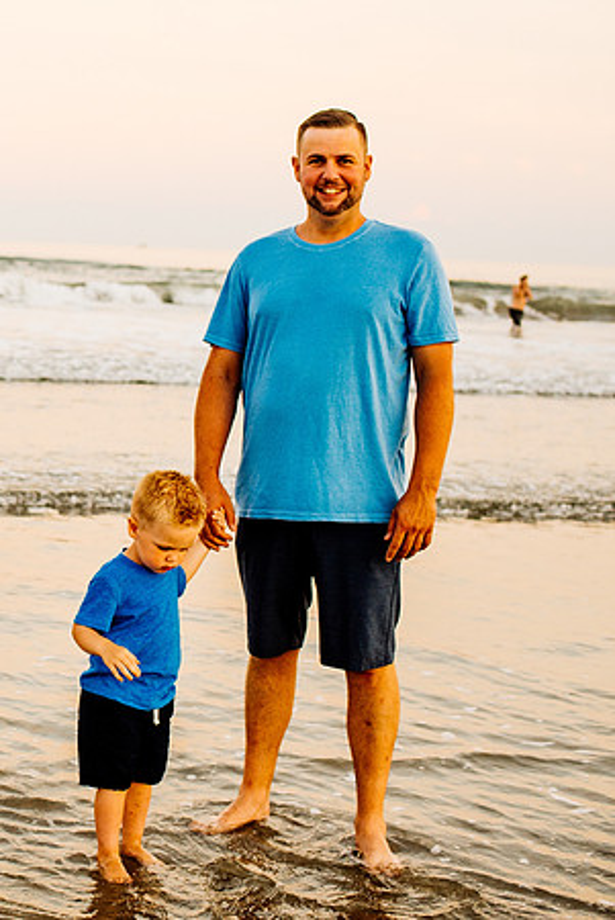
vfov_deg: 28.1
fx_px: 1832
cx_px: -146
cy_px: 384
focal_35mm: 72
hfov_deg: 18.0
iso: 250
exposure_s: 1/500
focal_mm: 35
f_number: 2.8
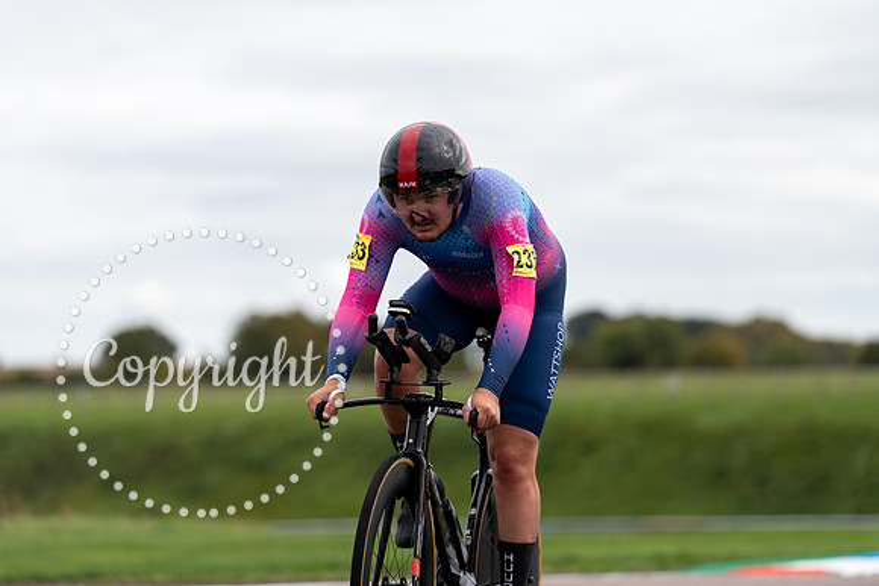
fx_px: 4445
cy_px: 293
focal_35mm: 182
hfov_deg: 11.3
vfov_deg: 7.5
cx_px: 440
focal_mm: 182
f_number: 3.5
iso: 125
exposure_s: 1/1000
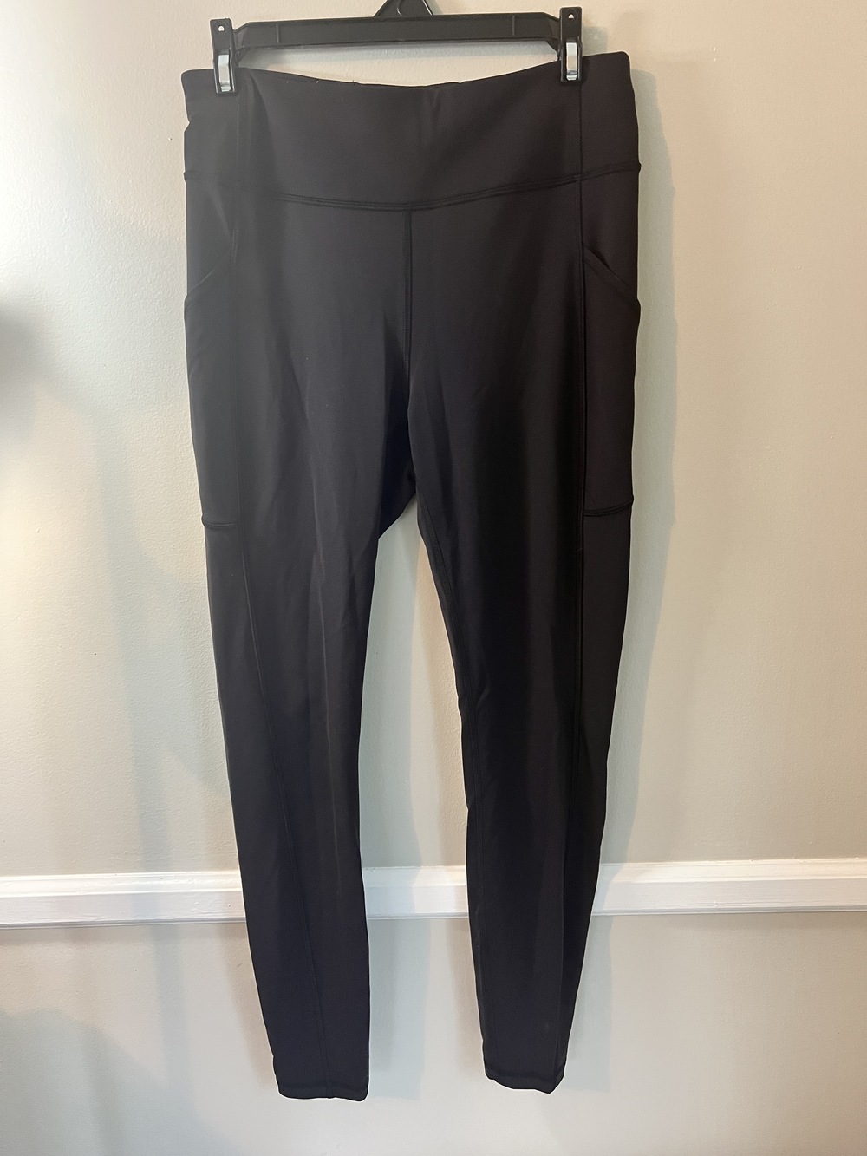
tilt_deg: -13.4
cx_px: 434
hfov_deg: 53.1
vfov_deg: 67.3
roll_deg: +2.5
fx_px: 868
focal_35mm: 26
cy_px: 578
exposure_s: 1/60
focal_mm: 5.7
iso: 320
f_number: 1.5
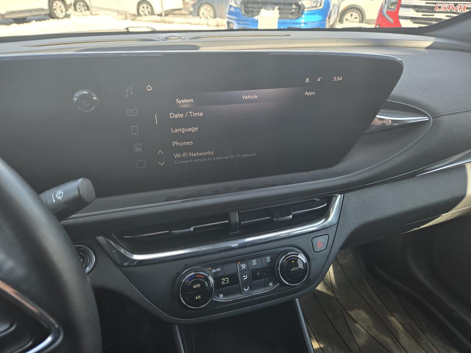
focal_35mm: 23
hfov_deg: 73.9
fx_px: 313
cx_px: 236
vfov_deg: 58.9
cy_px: 176
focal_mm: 5.4
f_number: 1.8
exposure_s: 1/180
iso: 32
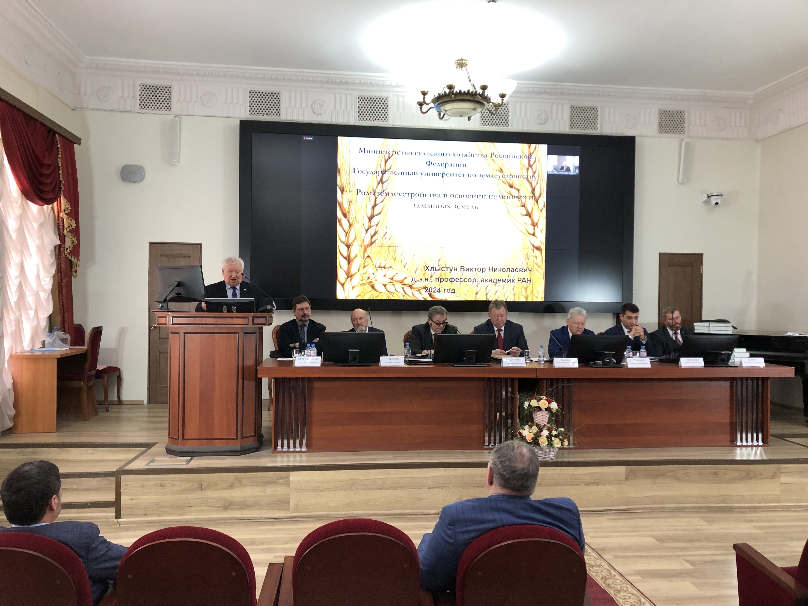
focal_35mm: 28
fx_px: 654
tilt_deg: -3.1
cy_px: 303
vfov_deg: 49.7
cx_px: 404
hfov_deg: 63.4
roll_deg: -1.5
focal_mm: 3.99
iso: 40
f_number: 1.8
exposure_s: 1/25
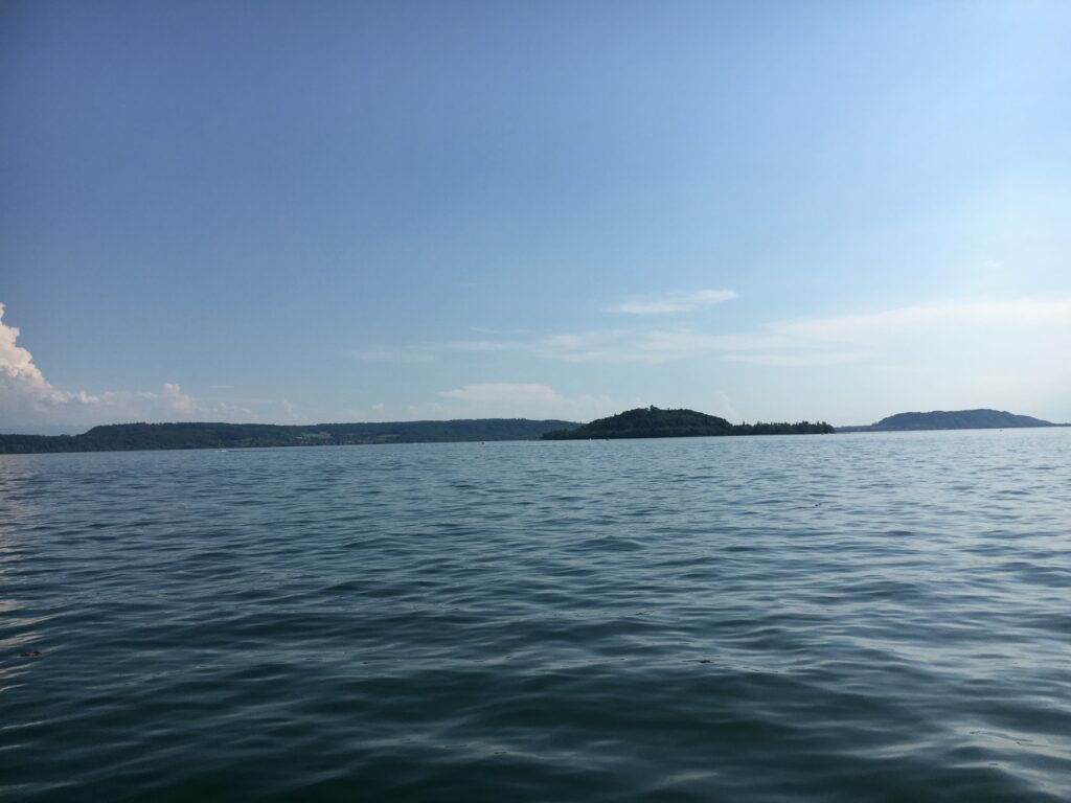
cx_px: 536
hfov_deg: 61.7
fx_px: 897
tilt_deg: +2.5
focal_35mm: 29
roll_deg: +1.2
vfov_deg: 48.2
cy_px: 402
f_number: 2.2
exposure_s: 1/4049
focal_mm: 4.15
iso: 25
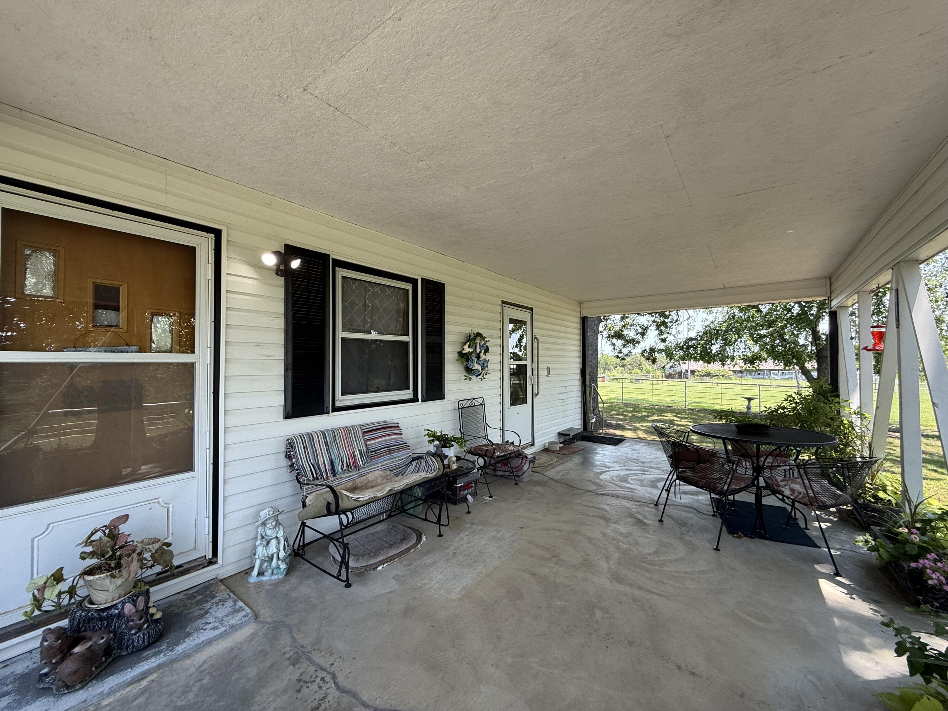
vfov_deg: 85.7
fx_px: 383
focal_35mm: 14
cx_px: 474
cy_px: 356
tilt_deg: +1.5
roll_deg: +0.2
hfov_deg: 102.1
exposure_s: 1/235
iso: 64
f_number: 2.2
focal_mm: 2.22
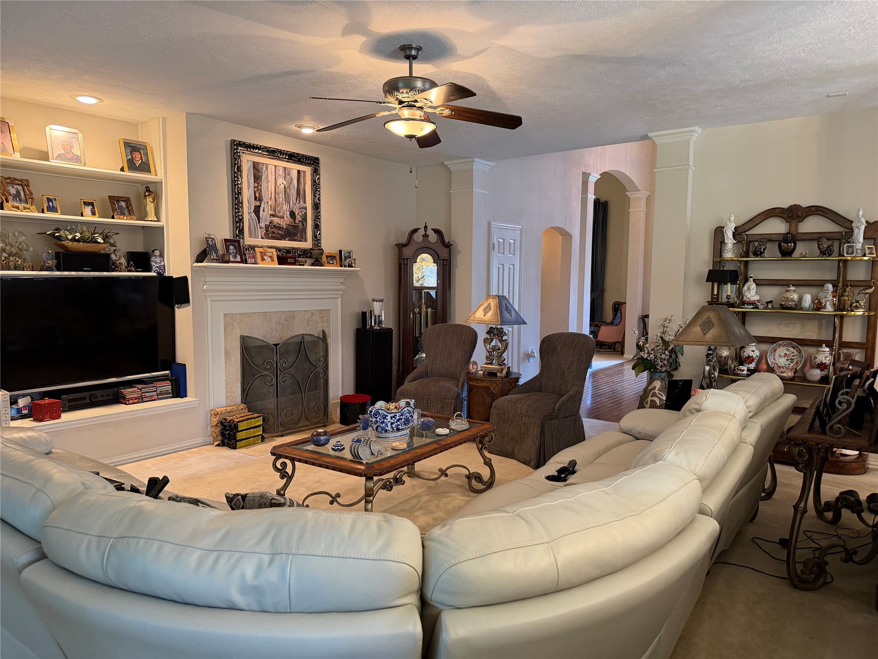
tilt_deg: -5.2
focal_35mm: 24
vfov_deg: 56.8
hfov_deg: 71.6
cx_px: 439
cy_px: 330
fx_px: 609
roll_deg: -0.1
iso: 320
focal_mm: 6.76
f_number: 1.78
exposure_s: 1/60
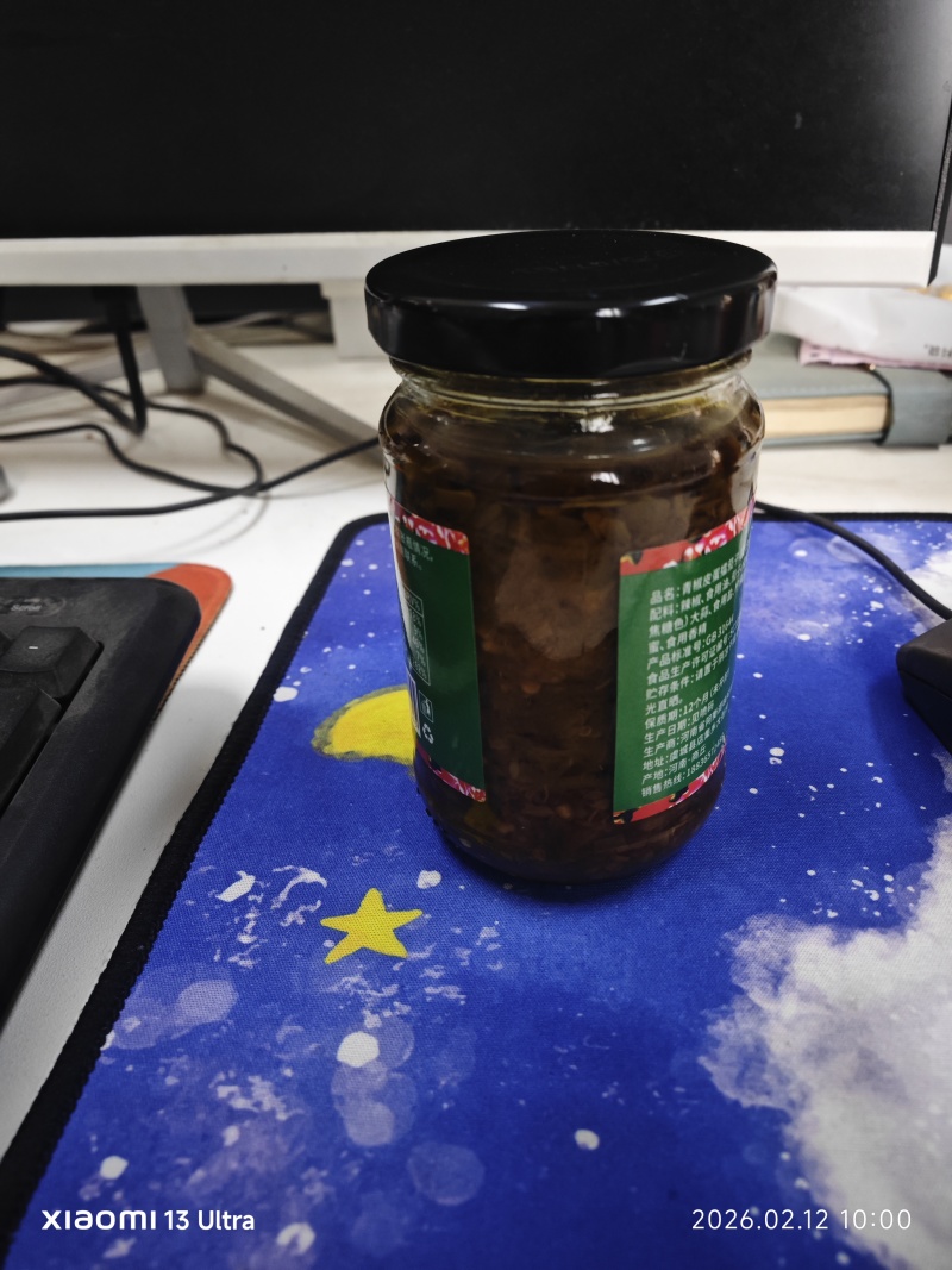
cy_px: 635
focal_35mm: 23
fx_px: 844
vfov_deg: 73.9
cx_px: 476
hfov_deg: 58.9
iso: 3200
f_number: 4
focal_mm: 8.7
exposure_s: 1/100
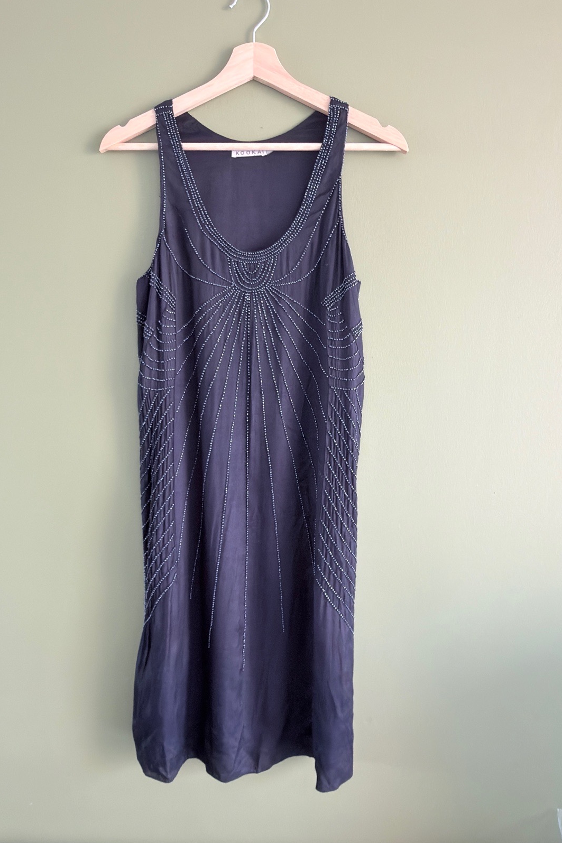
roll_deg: -0.2
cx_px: 257
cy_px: 421
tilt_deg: -7.8
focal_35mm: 24
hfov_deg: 53.1
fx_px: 562
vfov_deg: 73.7
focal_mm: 2.22
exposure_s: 1/30
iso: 100
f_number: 2.2
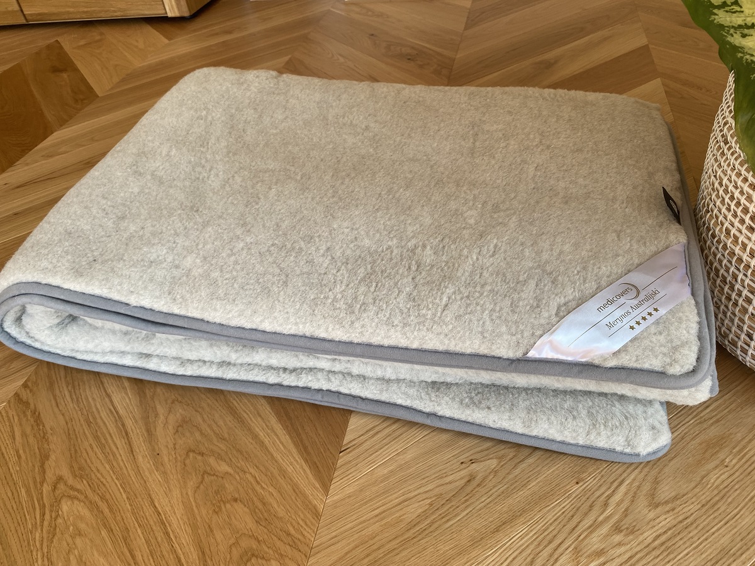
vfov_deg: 53.1
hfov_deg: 67.3
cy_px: 283
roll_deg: +8.6
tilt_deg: -41.2
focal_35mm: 26
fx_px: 567
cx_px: 378
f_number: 1.8
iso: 40
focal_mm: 4.25
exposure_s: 1/122
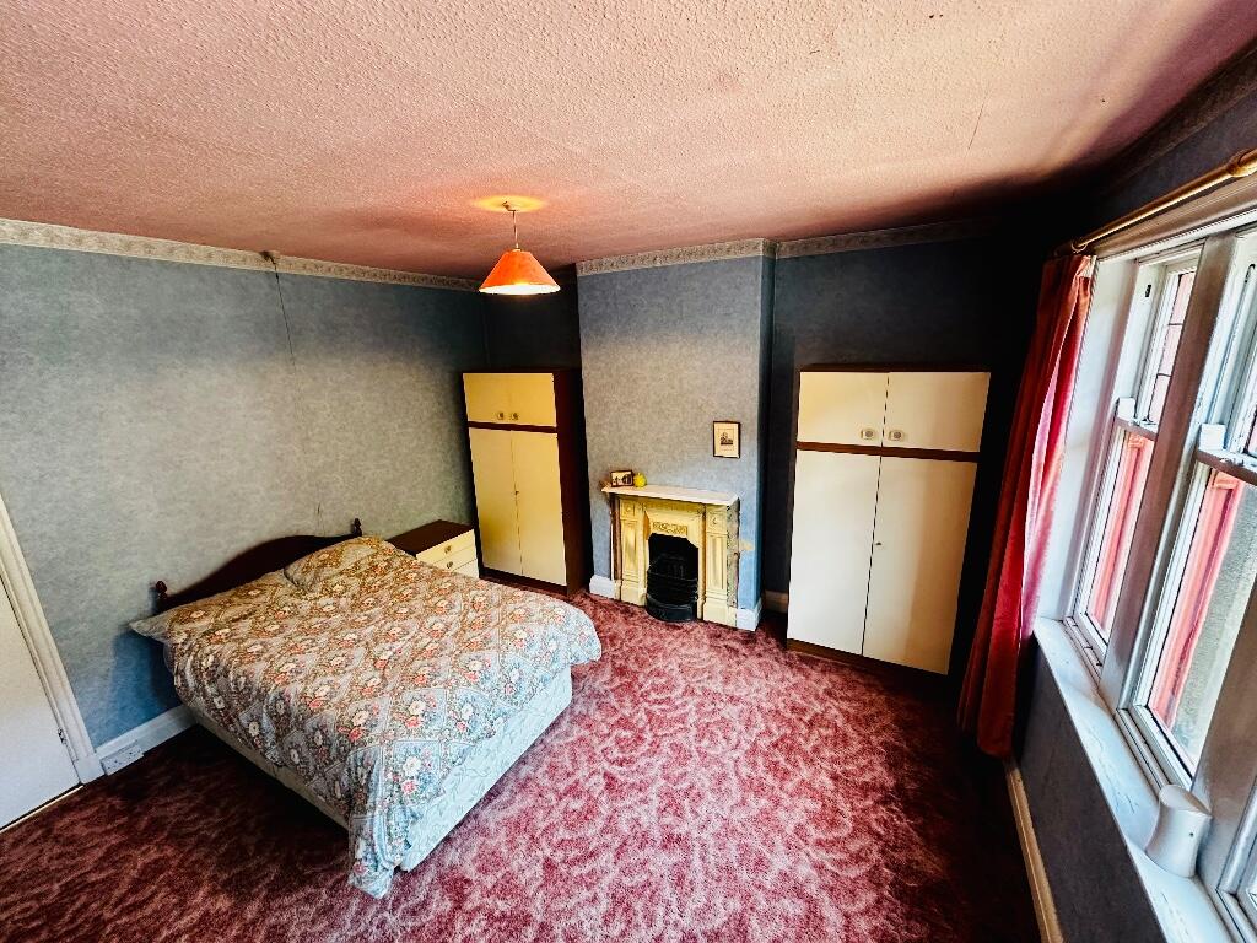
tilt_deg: -13.8
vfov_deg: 85.7
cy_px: 472
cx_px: 628
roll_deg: +2.1
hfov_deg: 102.1
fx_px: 508
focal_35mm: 14
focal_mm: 2.22
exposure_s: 1/100
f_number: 2.2
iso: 250
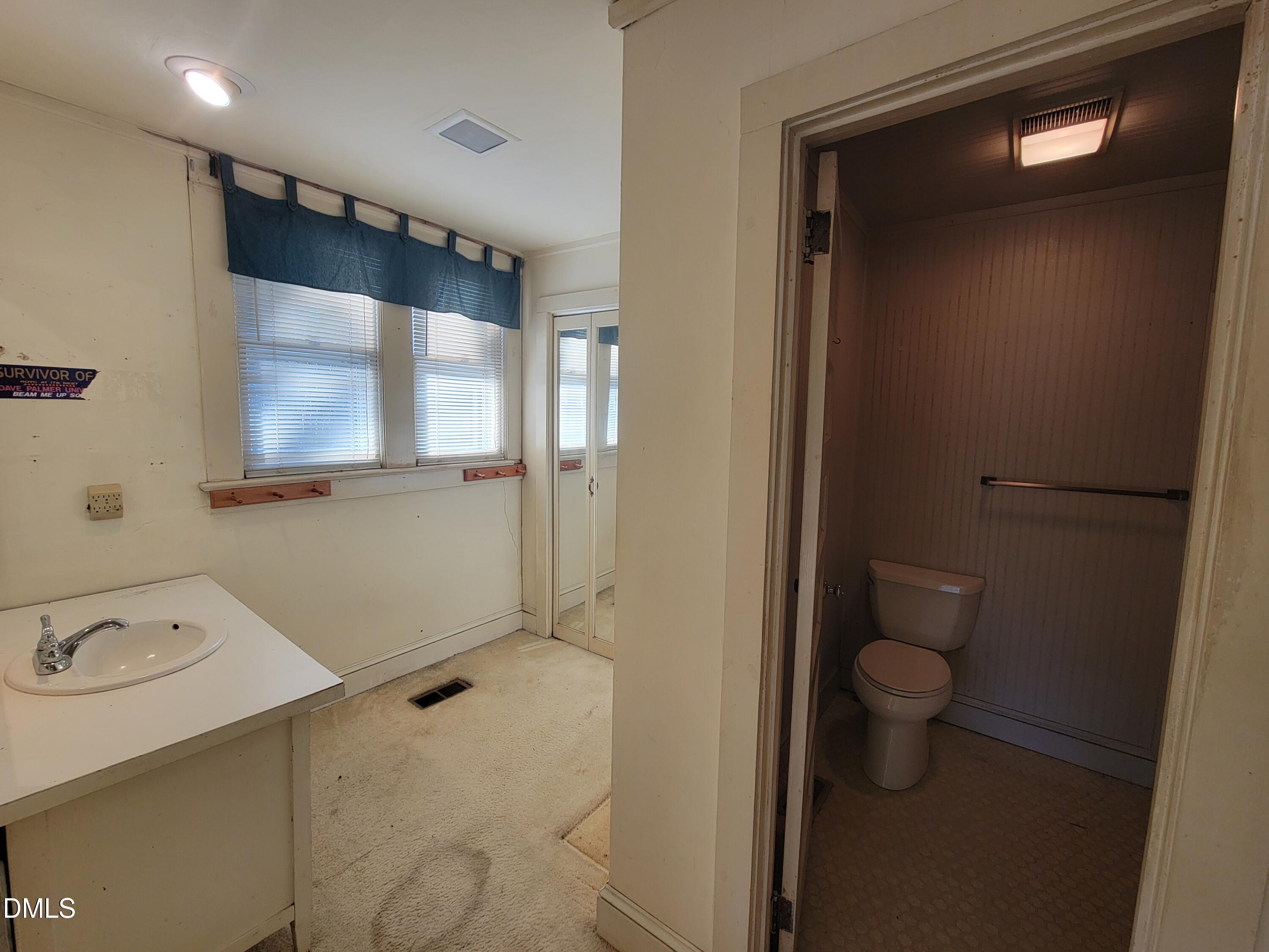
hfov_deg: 106.2
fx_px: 477
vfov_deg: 89.9
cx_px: 634
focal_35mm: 13
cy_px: 476
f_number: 2.2
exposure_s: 1/60
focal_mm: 2.2
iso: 100
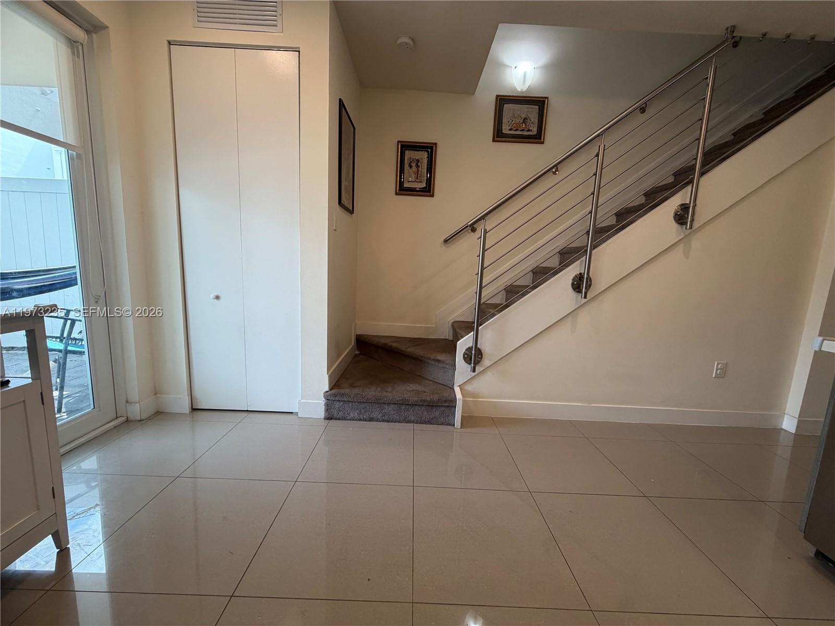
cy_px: 313
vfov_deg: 85.7
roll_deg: -2.8
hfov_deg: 102.1
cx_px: 418
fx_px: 338
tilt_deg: -7.9
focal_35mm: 14
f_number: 2.2
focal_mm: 2.22
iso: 160
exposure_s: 1/120
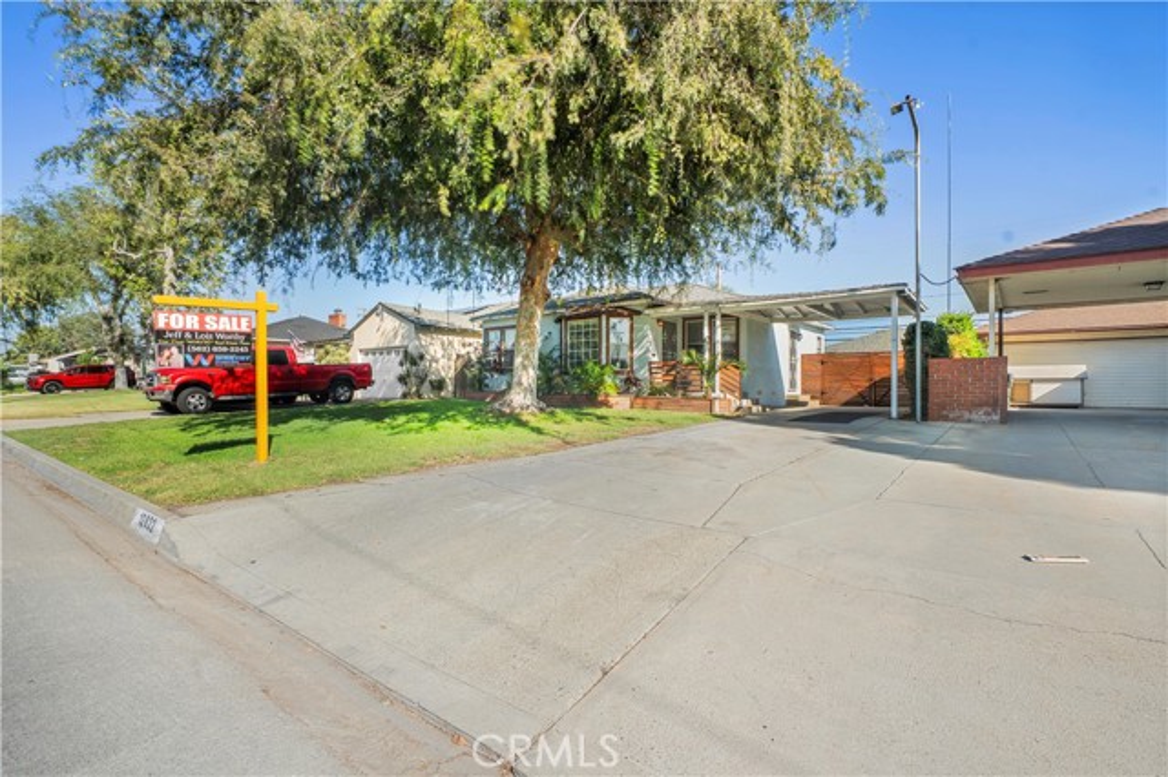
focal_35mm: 17
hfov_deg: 93.3
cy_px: 388
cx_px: 584
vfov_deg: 70.4
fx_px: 551
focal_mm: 17
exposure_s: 4
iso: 100
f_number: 8
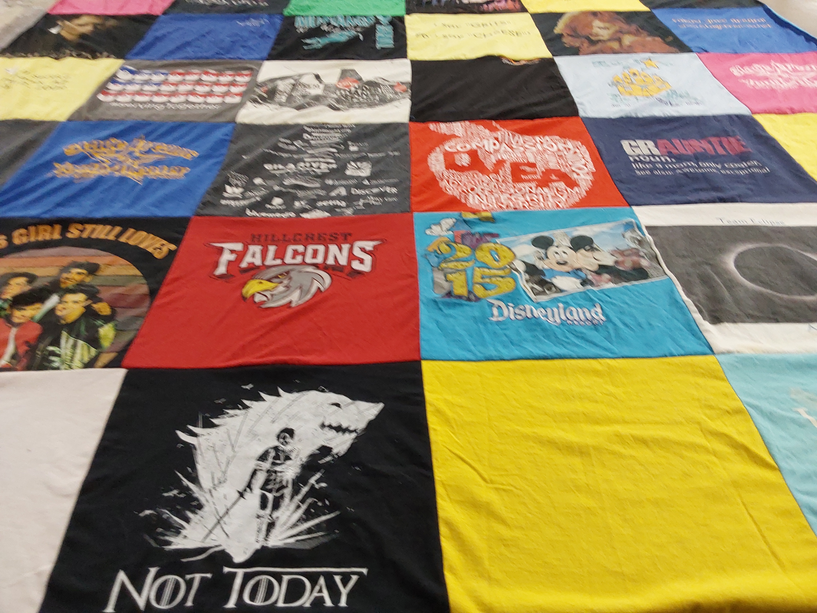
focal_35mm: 28
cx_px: 408
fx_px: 661
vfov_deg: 49.7
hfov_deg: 63.4
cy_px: 306
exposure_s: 1/60
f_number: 1.9
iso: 160
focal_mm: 2.91
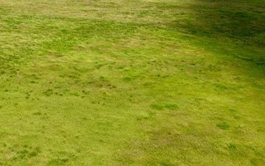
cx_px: 147
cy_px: -52
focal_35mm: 61
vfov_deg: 19.6
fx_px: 441
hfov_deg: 33.4
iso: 150
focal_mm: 8.67
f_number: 1.8
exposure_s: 1/5000
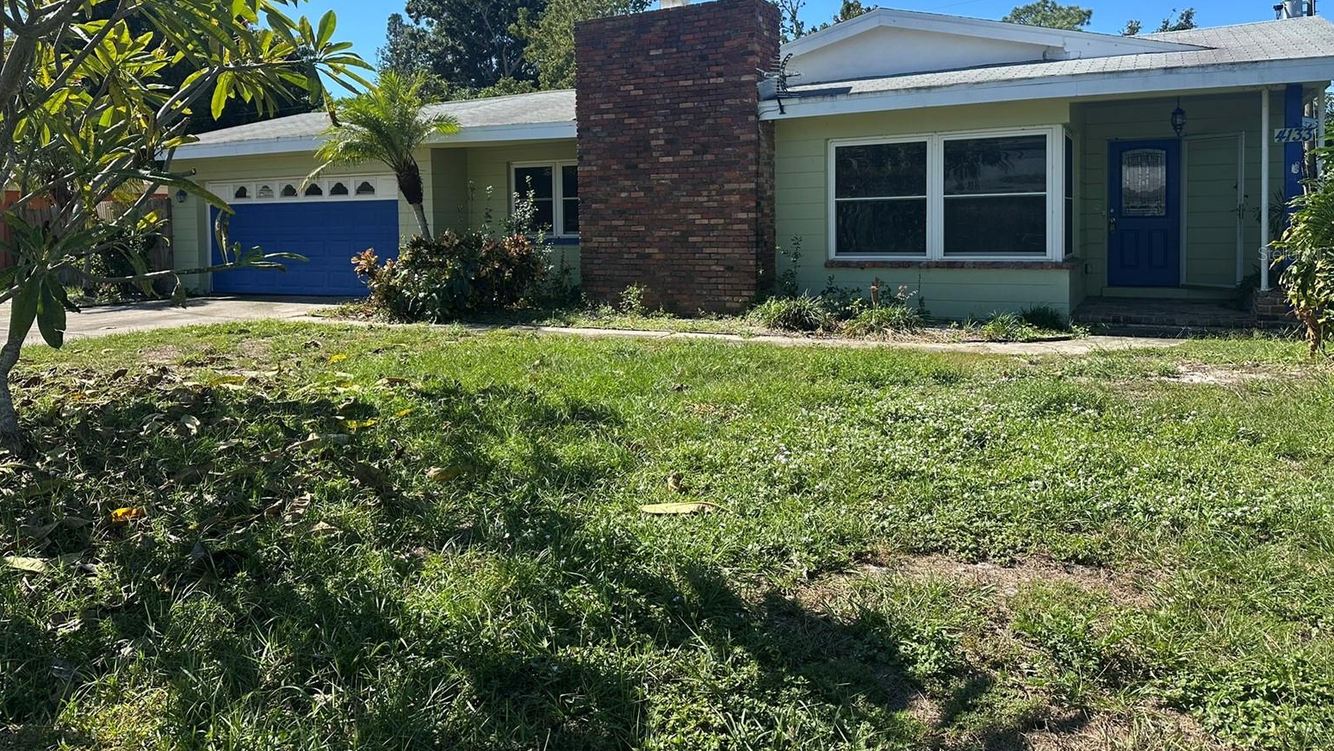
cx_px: 650
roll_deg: +0.0
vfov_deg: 42.4
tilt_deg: -3.2
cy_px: 253
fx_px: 955
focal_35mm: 27
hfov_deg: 69.8
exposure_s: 1/2732
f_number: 1.78
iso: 80
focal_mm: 6.86
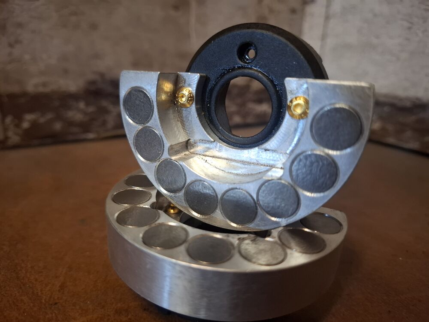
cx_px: 214
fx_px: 285
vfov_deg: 58.9
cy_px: 161
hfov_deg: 73.9
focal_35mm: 23
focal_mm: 5.54
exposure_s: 1/25
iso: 400
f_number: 1.8
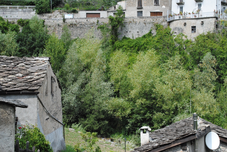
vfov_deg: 23.8
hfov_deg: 35.0
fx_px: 360
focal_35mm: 57
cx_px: 114
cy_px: 76
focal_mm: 38
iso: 800
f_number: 11
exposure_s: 1/500
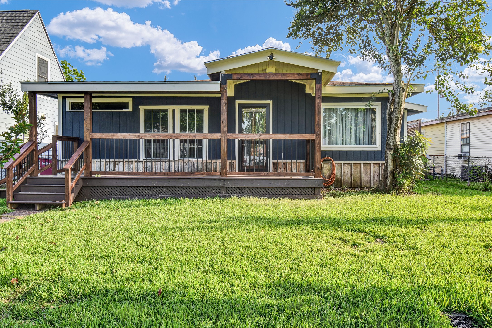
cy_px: 164
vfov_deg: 43.6
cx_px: 246
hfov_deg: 61.9
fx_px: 410
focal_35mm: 30
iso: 100
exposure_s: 1/60
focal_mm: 20
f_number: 9
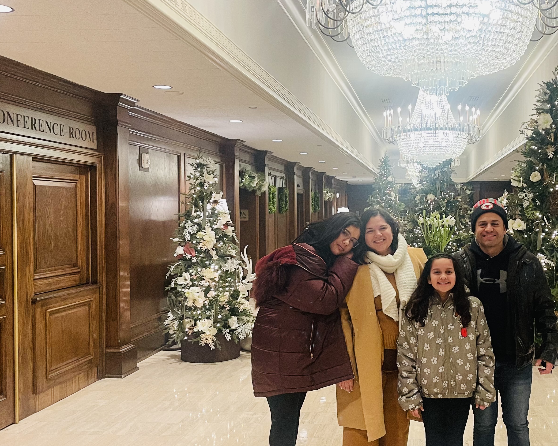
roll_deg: +1.0
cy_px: 222
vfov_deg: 34.9
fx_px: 710
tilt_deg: -1.8
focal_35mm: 43
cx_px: 377
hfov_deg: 42.3
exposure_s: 1/60
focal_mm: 4.2
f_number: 1.6
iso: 200
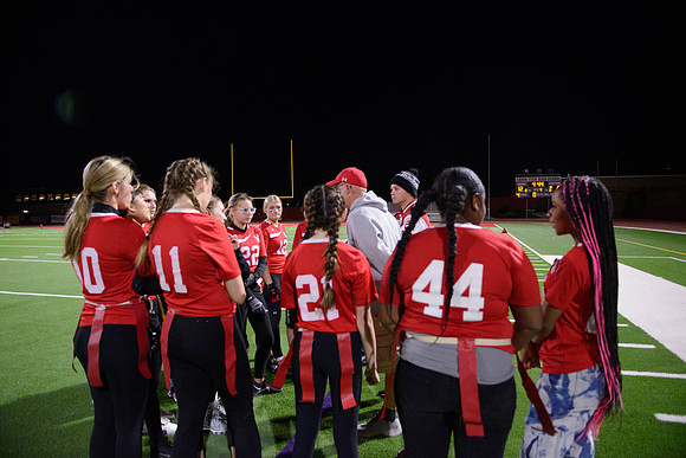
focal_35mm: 24
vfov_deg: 53.2
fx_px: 457
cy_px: 229
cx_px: 343
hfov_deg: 73.7
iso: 3200
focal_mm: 24
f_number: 2.8
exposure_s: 1/320
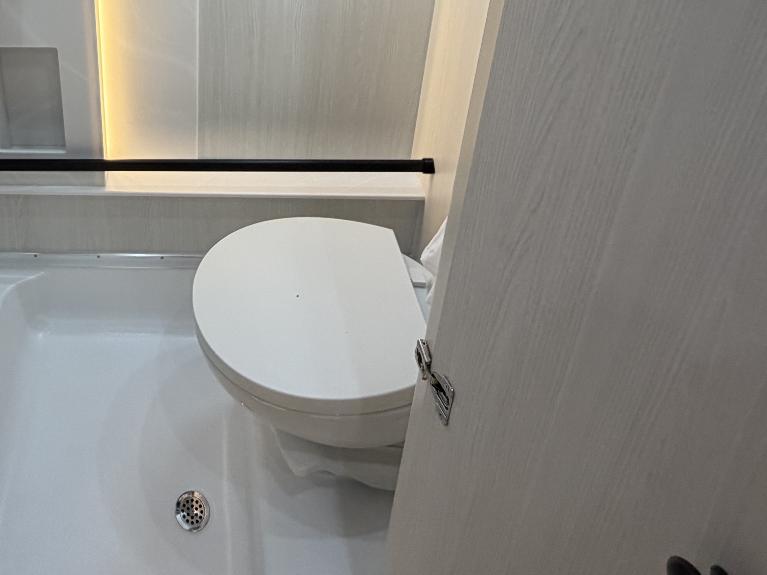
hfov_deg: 54.8
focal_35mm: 31
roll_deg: +1.0
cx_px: 166
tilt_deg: -21.7
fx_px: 687
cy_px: -53
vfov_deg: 38.0
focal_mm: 2.22
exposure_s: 1/120
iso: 200
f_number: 2.2
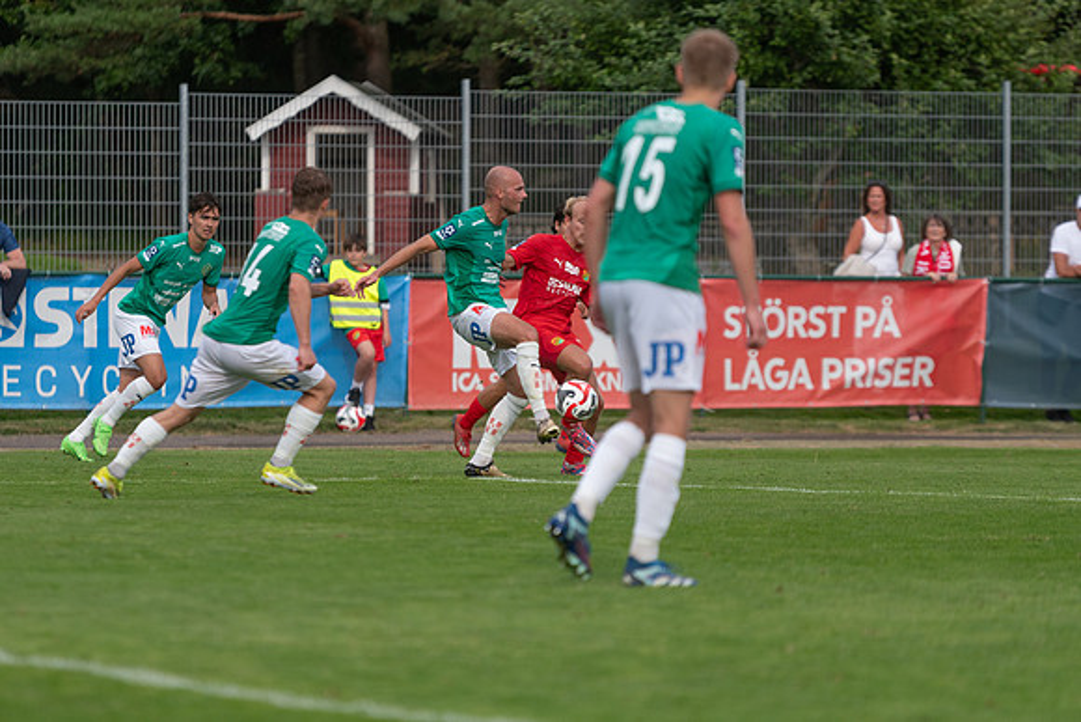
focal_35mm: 300
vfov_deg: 4.6
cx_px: 540
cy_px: 361
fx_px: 9010
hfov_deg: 6.9
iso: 280
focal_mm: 200
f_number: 3.2
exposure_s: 1/1250
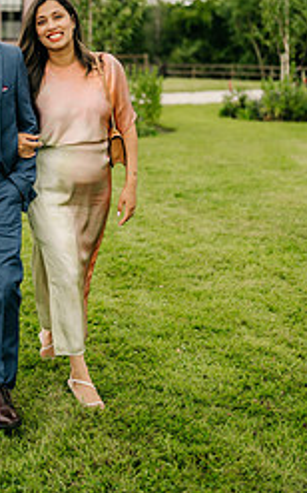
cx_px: 48
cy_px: 110
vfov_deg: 30.9
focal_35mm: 65
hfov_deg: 19.7
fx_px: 872
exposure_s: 1/640
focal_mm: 35
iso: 100
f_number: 1.4
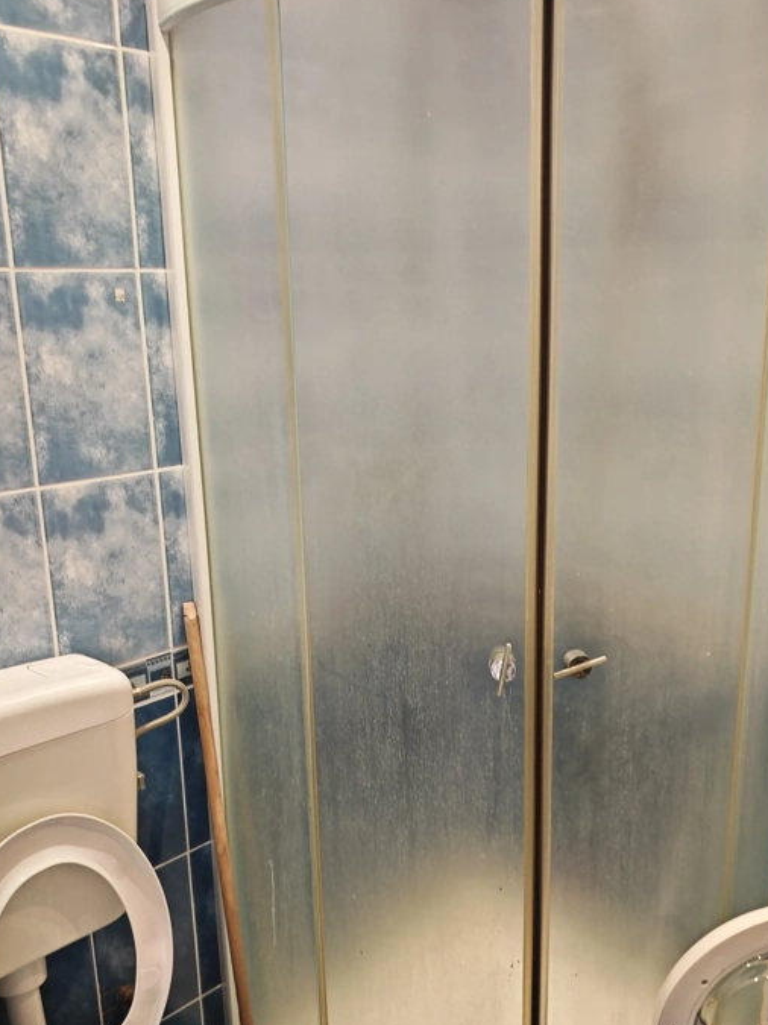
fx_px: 947
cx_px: 367
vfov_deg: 56.6
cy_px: 585
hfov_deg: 44.1
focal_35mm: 32
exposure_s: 1/50
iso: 400
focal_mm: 6.83
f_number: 1.4
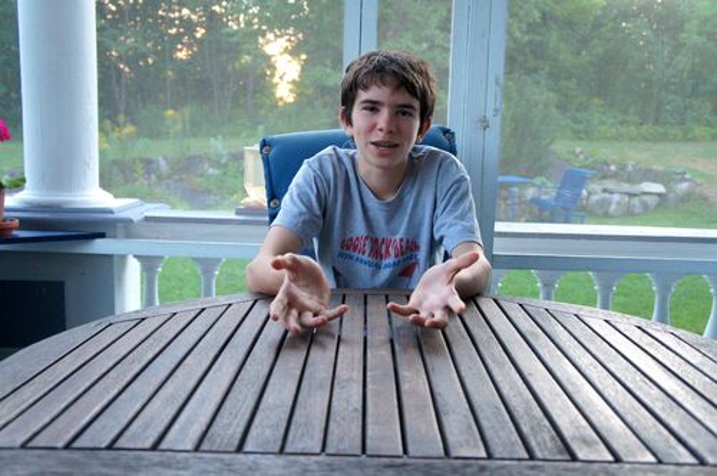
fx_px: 716
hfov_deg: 53.2
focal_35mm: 36
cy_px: 238
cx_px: 358
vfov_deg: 36.8
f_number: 4
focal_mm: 24
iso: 1600
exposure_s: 1/50
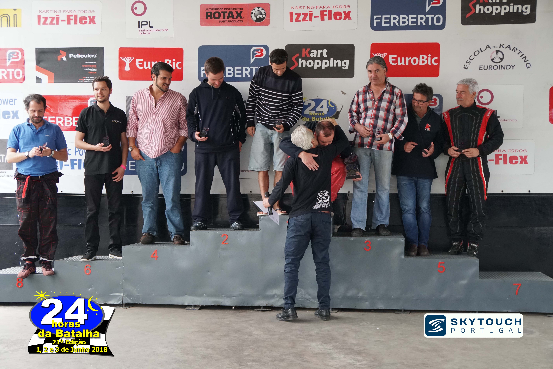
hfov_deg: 42.3
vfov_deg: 28.9
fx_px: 714
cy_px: 184
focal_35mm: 46
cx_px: 276
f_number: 4
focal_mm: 31
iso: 1250
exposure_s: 1/160
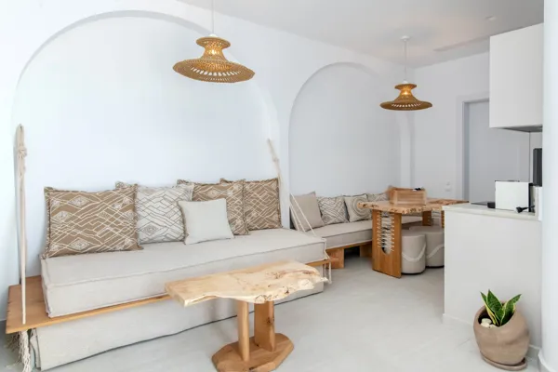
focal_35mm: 21
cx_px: 279
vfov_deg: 59.5
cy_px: 186
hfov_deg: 81.2
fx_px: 325
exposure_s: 1/160
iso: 1000
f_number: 9
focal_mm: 21
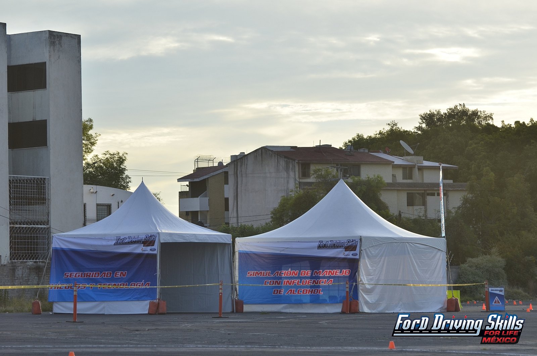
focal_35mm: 147
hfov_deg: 14.0
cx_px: 268
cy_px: 178
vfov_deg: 9.3
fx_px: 2189
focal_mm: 98
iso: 200
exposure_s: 1/640
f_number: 5.6
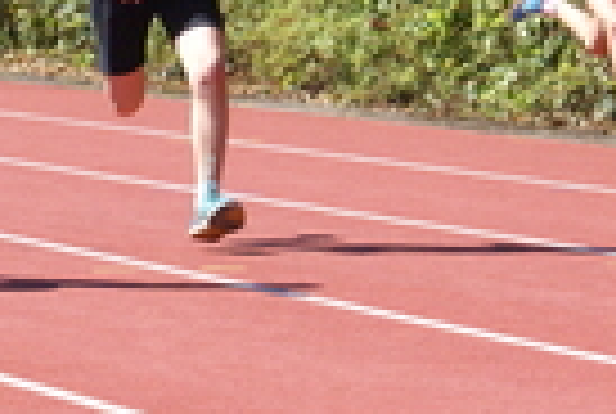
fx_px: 7082
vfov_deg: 3.3
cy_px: -304
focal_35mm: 413
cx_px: 306
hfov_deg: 5.0
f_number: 9
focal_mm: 70
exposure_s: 1/800
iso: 800
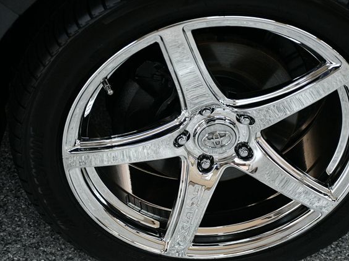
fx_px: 827
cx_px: 198
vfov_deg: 18.0
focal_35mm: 82
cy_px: 130
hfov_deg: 23.8
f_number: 4.8
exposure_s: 1/125
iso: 2500
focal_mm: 50
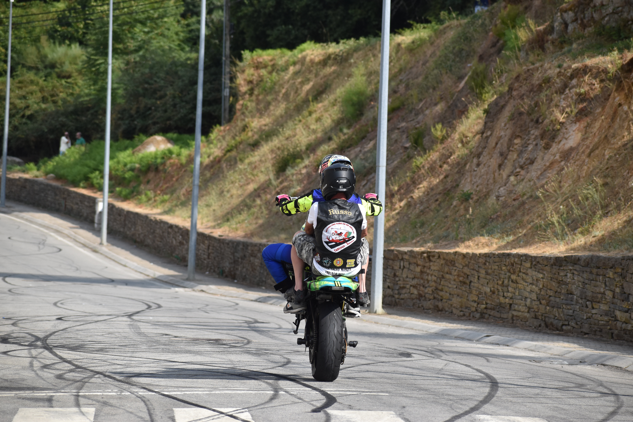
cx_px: 316
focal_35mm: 202
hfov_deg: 10.2
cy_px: 211
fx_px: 3560
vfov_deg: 6.8
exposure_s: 1/1600
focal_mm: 135
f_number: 6.3
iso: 400
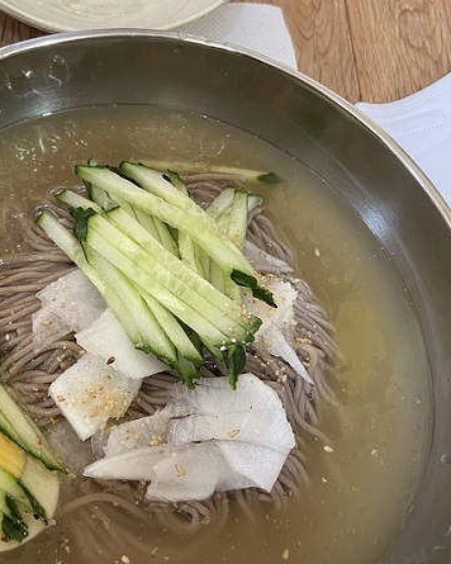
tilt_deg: -63.2
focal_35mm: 38
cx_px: 151
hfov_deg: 38.7
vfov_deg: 47.9
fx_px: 634
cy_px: 286
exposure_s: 1/60
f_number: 1.8
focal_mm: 4.25
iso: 200
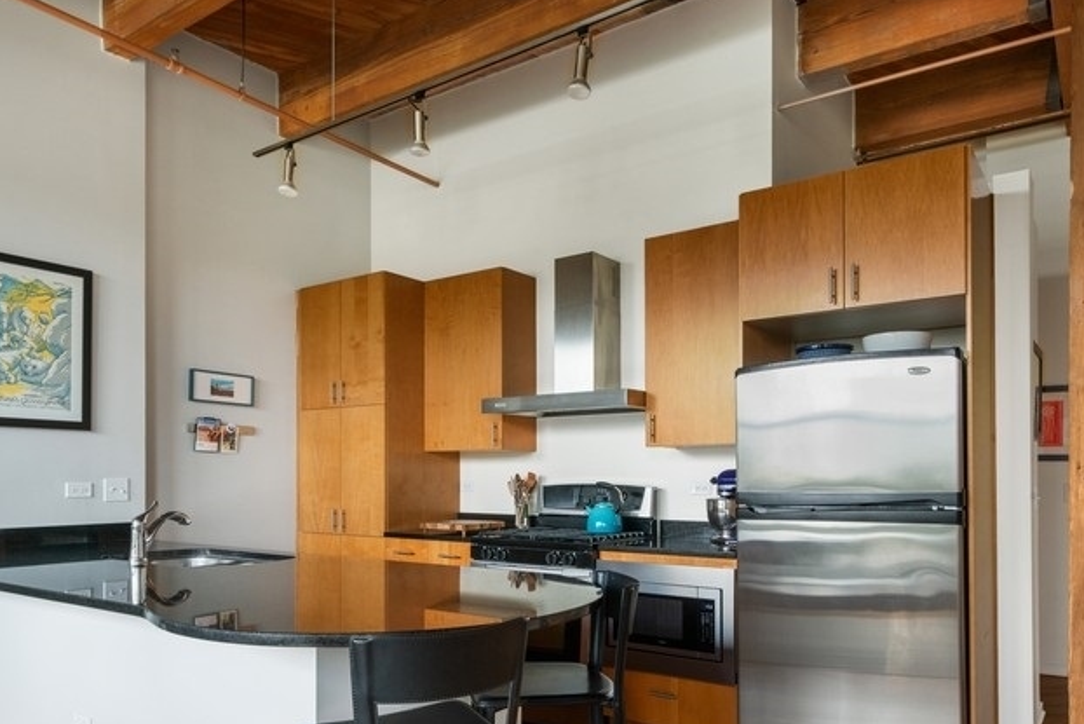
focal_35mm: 26
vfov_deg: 48.7
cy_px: 485
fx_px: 783
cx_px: 574
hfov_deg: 69.3
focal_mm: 18
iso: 400
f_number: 10
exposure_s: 1/20
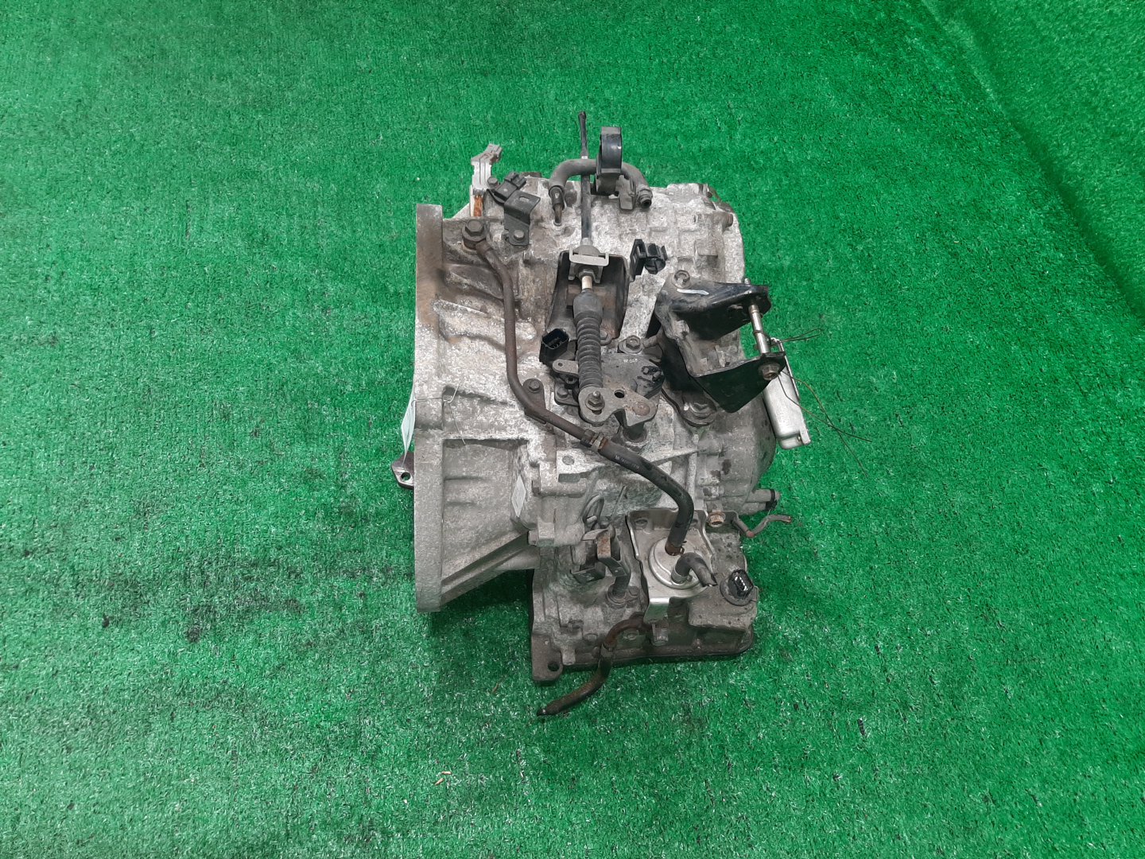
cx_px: 572
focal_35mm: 26
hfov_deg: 67.3
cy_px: 430
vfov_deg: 53.1
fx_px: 860
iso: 132
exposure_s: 1/50
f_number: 1.7
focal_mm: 3.93
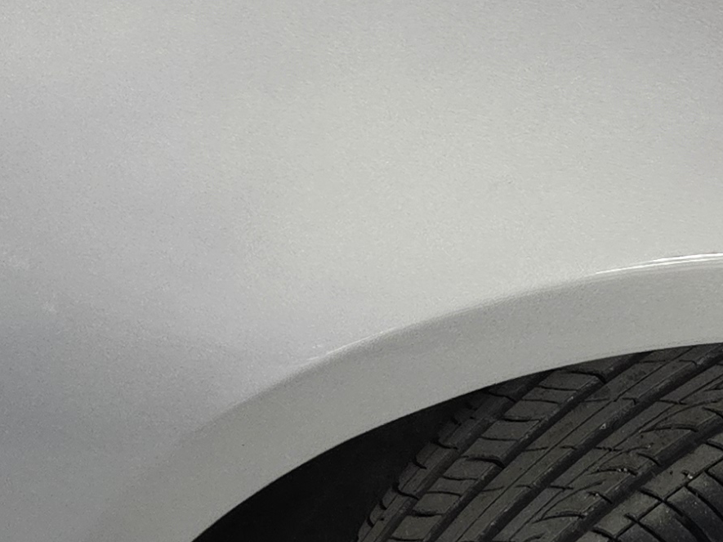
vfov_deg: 14.1
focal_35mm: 104
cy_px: 434
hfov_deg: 17.8
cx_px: 913
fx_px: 2171
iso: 640
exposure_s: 1/60
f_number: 1.8
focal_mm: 5.4
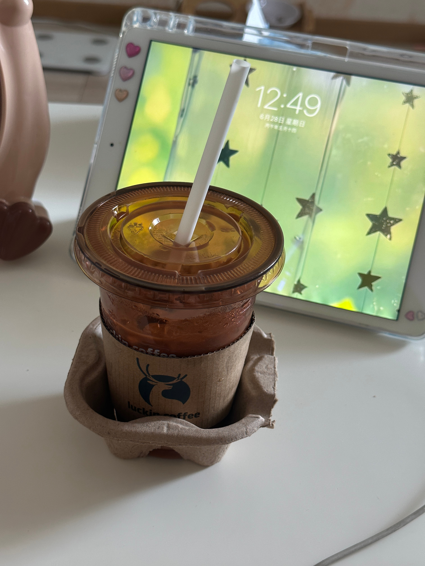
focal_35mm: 48
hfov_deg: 30.3
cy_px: 283
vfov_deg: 39.7
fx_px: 786
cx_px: 212
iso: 100
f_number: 1.78
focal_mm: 6.86
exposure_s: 1/50
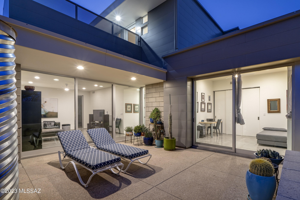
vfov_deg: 73.7
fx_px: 133
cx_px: 150
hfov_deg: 96.8
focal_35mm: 16
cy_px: 100
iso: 200
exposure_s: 4
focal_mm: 16
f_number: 10
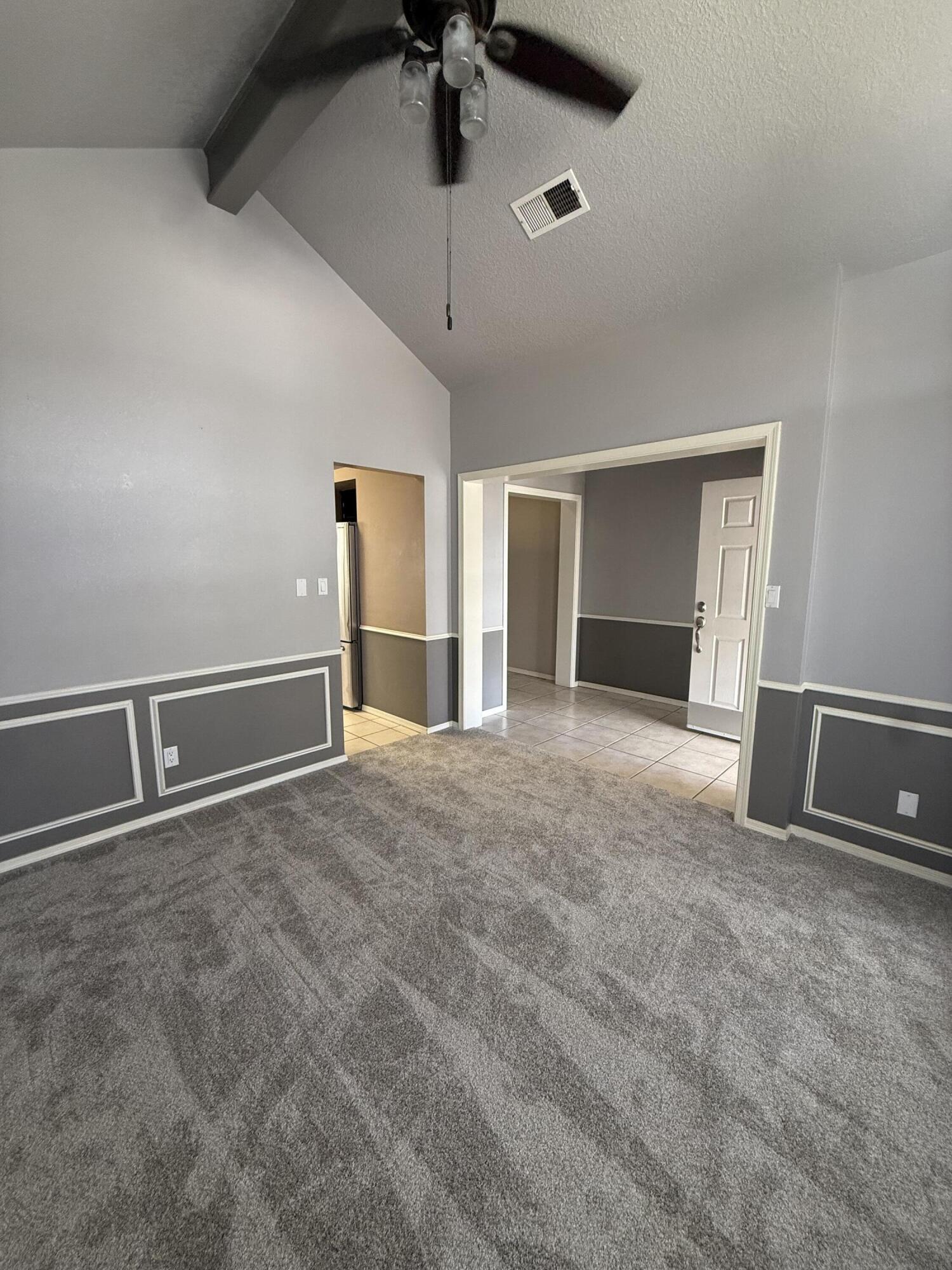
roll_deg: -0.7
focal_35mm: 14
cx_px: 476
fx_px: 513
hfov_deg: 85.7
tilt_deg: -7.8
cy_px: 635
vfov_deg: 102.1
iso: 320
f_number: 2.2
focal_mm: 2.22
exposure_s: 1/120
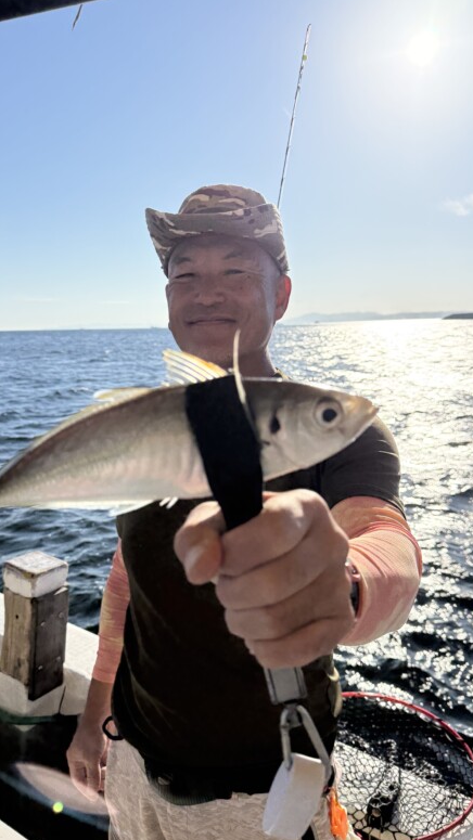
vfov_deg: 69.8
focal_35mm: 27
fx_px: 602
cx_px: 238
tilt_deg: -9.2
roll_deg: +2.5
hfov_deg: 42.9
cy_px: 430
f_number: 1.78
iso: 125
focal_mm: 6.76
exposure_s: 1/10309
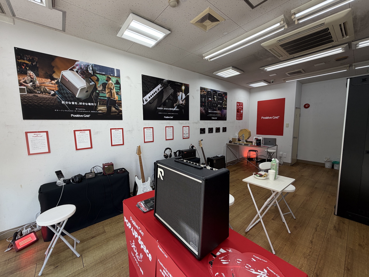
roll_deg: +0.2
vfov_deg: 85.7
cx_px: 184
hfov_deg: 102.1
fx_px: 149
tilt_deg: -6.3
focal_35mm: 14
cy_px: 138
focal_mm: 2.22
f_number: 2.2
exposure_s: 1/100
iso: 32
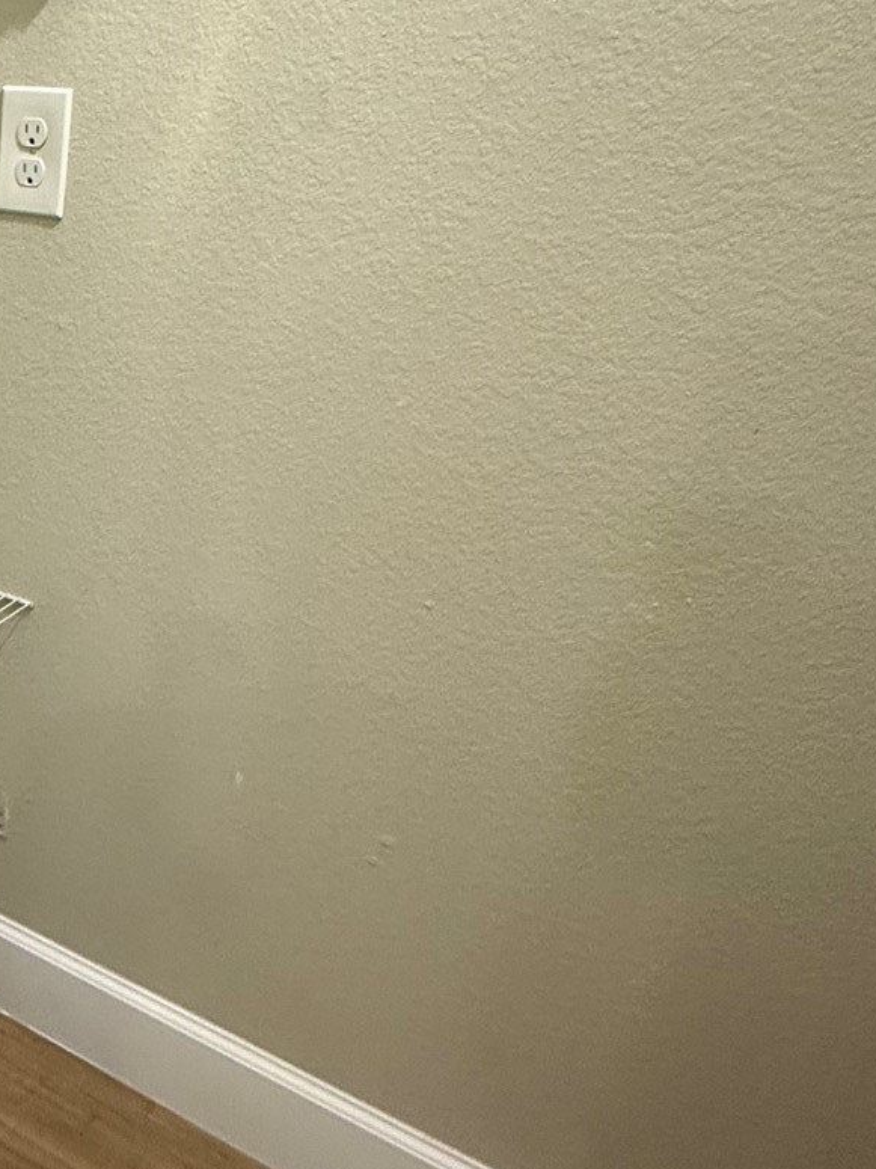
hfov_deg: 32.3
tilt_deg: -22.1
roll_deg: -1.3
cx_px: -164
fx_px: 1249
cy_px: 528
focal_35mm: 37
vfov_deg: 50.1
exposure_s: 1/60
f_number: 2.2
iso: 400
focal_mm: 2.22
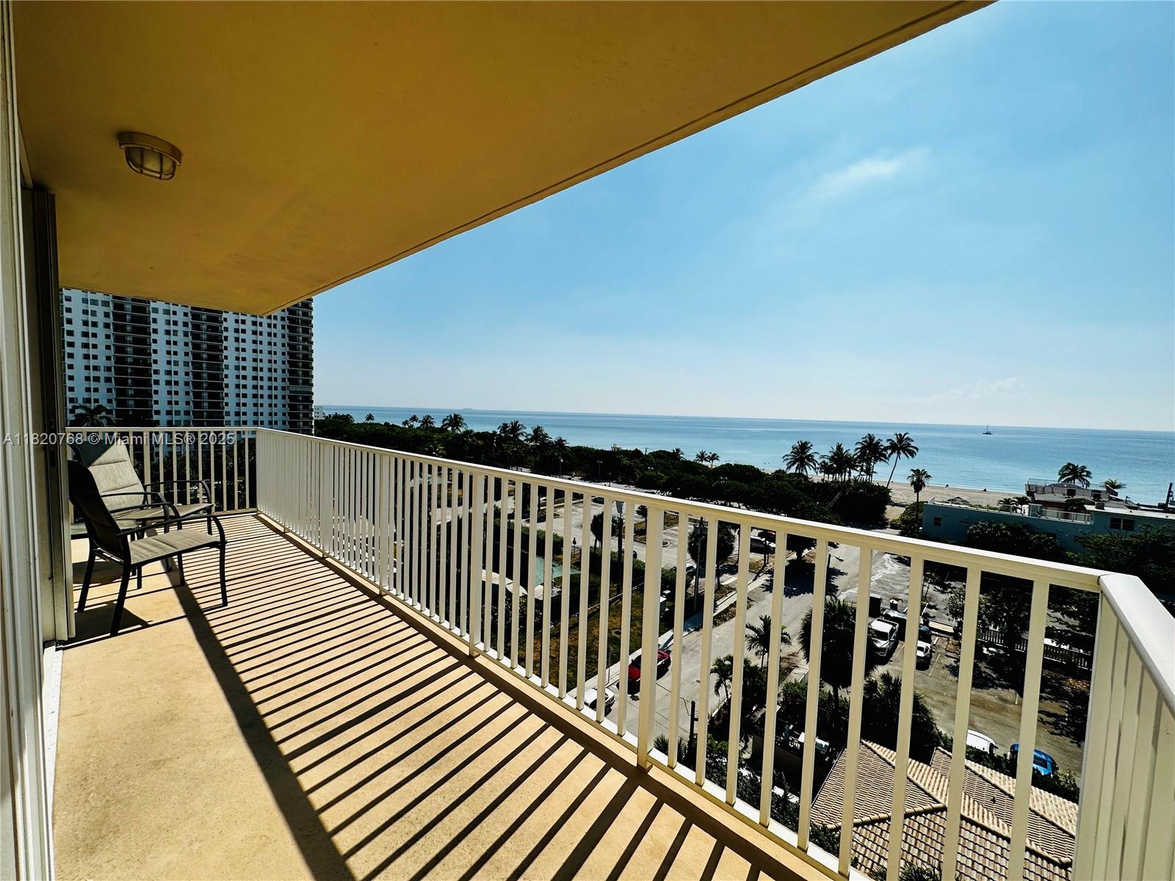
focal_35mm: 14
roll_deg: -1.6
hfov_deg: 102.1
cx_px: 588
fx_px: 475
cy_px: 440
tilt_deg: -4.0
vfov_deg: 85.7
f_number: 2.2
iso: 50
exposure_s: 1/4292
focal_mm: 2.22
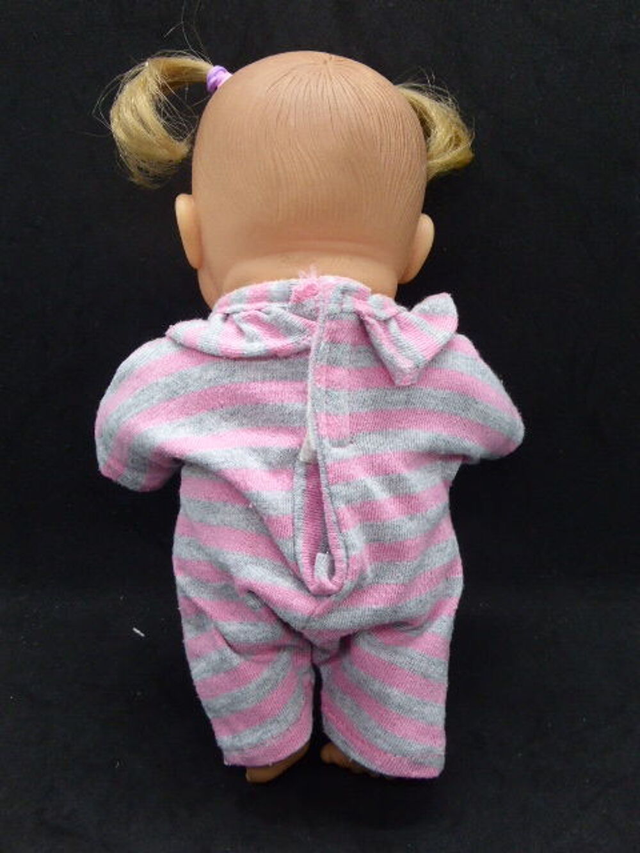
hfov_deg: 36.0
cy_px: 426
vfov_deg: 46.8
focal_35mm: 40
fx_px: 986
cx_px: 320
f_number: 3.9
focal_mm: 6.9
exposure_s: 1/60
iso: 320
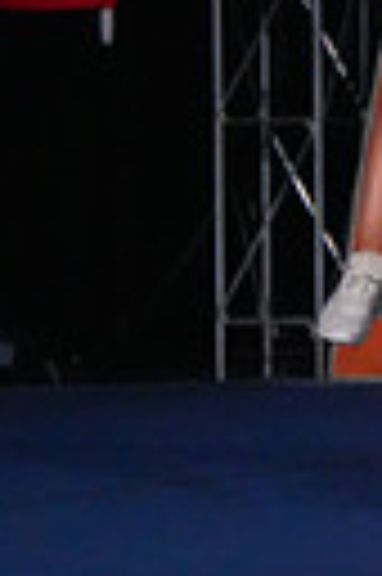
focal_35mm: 906
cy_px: -97
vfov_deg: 2.3
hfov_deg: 1.5
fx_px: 14459
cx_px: 1240
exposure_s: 1/1250
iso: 16000
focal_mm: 200
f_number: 5.6
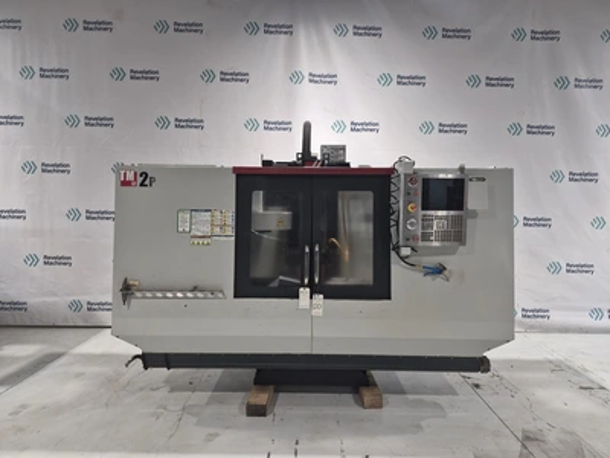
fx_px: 405
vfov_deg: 58.9
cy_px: 229
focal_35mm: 23
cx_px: 305
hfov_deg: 73.9
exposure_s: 1/120
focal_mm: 5.4
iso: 160
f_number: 1.8
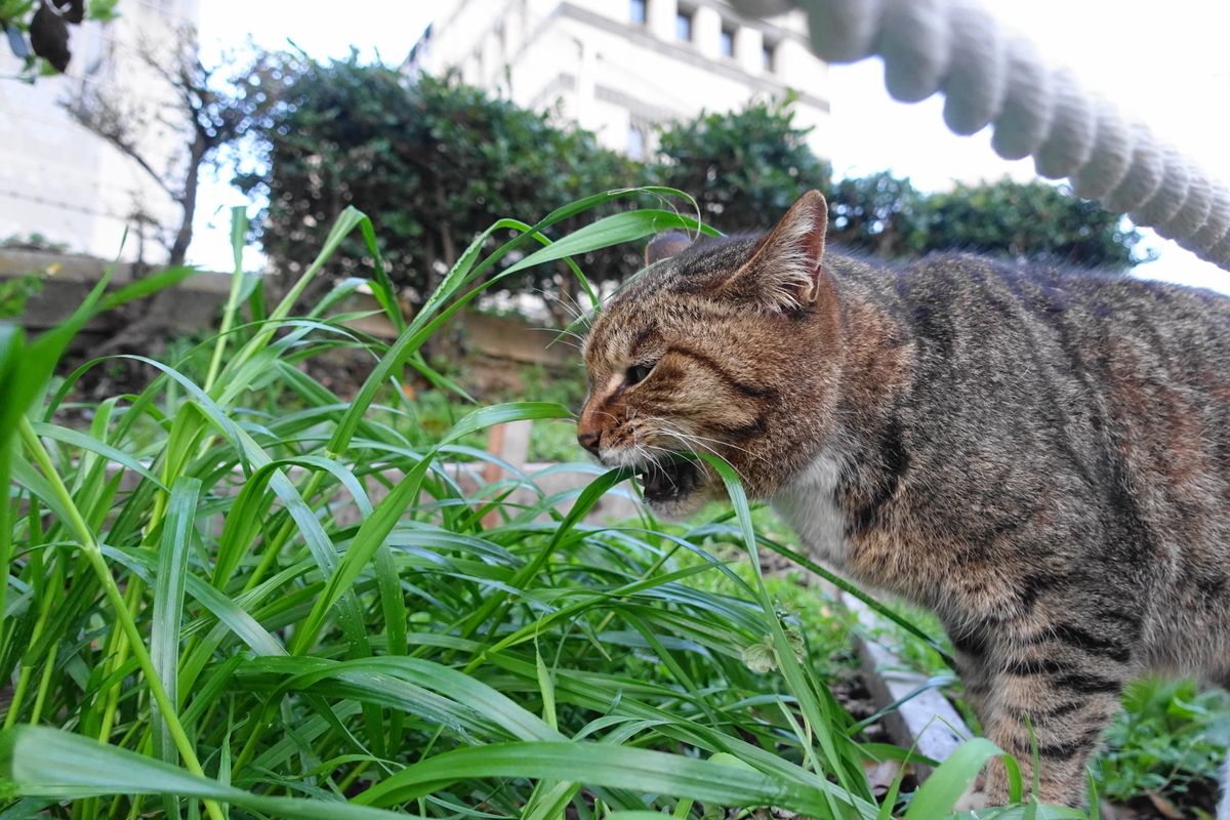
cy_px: 410
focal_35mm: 24
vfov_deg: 53.1
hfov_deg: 73.7
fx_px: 820
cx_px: 615
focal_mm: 8.8
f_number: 2.5
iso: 1000
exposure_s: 1/250
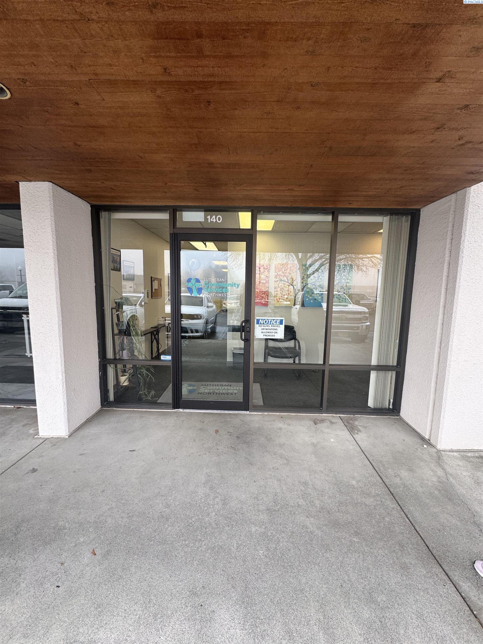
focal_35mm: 14
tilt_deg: -6.0
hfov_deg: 85.7
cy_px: 322
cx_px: 242
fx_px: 260
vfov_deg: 102.1
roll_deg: +0.0
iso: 80
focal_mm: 2.22
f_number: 2.2
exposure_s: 1/120
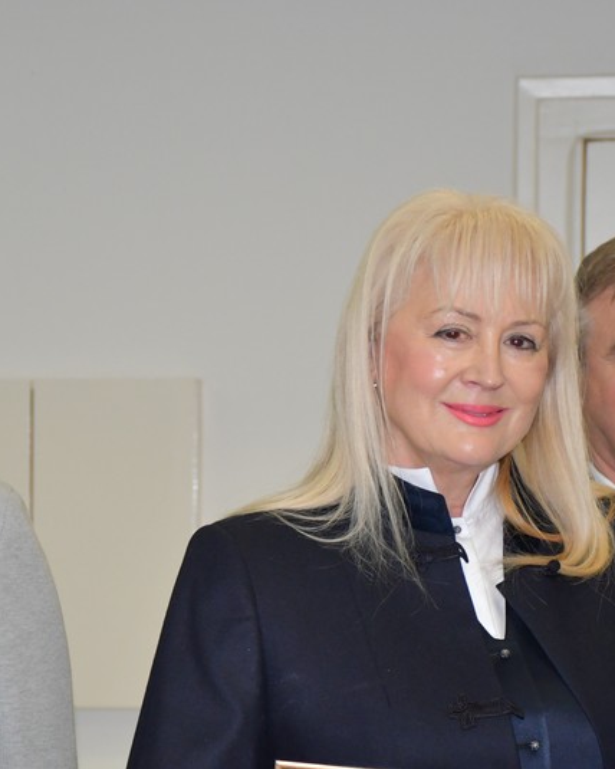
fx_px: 3436
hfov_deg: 10.2
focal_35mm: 151
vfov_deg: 12.8
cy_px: 479
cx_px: 204
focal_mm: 56
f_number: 4.8
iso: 1600
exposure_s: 1/60
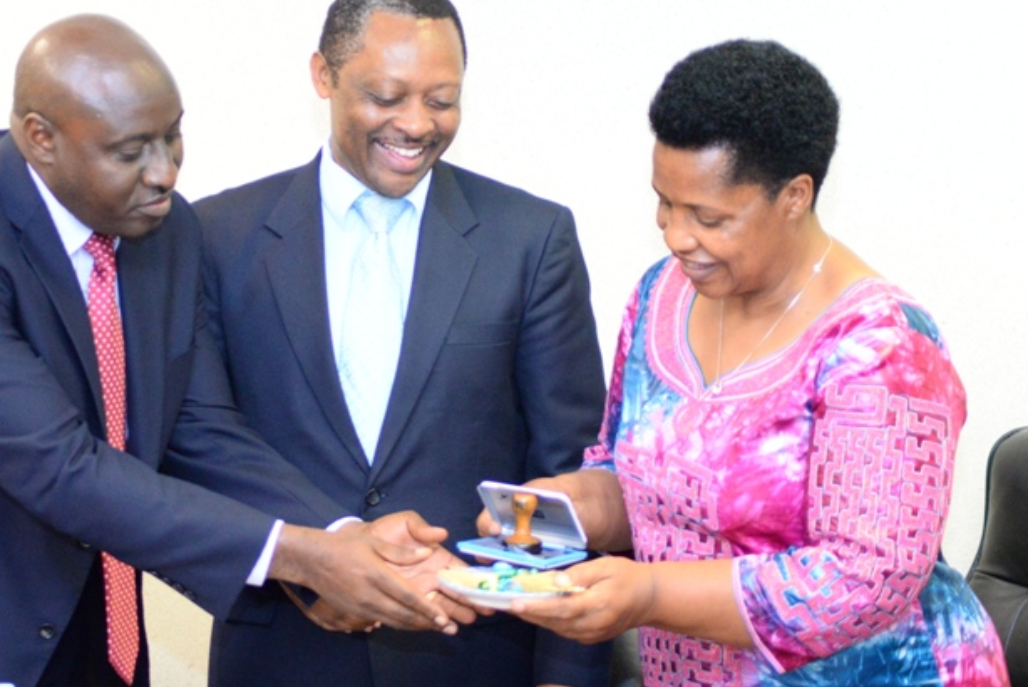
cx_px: 407
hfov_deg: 17.9
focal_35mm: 114
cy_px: 303
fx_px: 3257
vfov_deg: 12.0
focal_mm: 70
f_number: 4
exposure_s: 1/200
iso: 6400
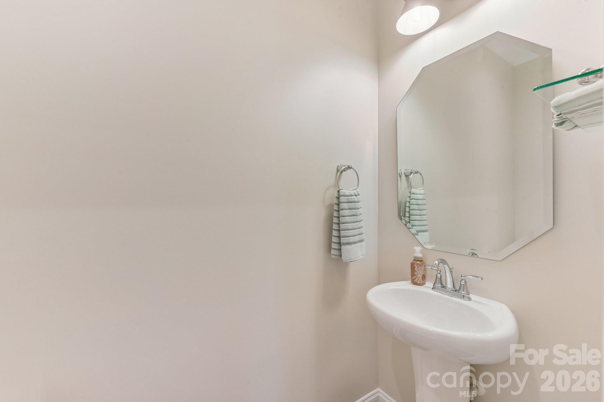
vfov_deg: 81.2
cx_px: 302
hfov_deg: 104.3
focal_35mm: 14
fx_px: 235
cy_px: 201
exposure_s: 1/10
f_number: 11
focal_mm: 14
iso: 200
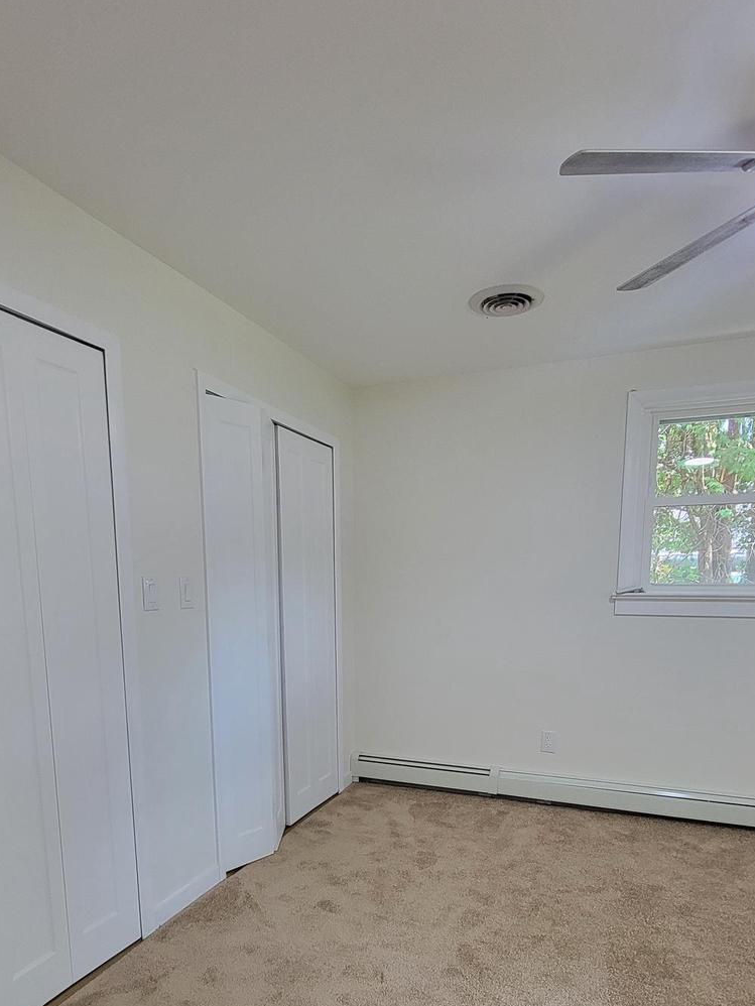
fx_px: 581
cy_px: 682
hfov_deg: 65.9
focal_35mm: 20
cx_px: 351
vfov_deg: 78.7
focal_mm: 2.2
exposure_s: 1/60
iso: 400
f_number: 2.2
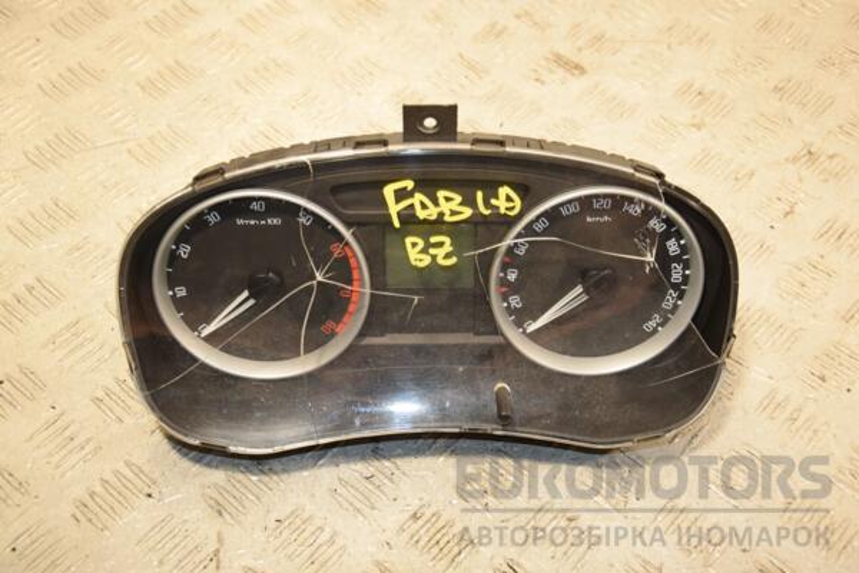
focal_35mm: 52
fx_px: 1253
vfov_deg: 25.8
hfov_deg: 37.9
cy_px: 286
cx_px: 430
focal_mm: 35
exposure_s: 1/200
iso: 800
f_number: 5
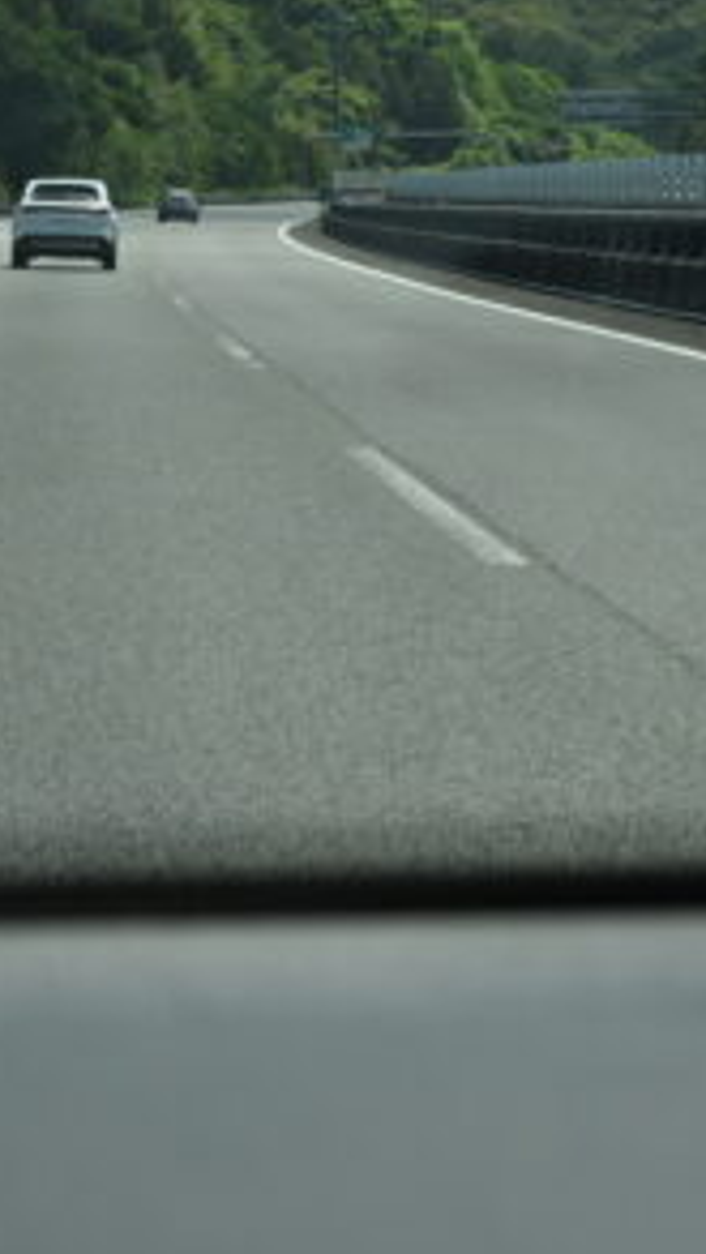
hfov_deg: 8.5
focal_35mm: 143
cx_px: 107
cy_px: 246
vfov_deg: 14.9
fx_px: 4755
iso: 320
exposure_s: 1/1600
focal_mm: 50
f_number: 8
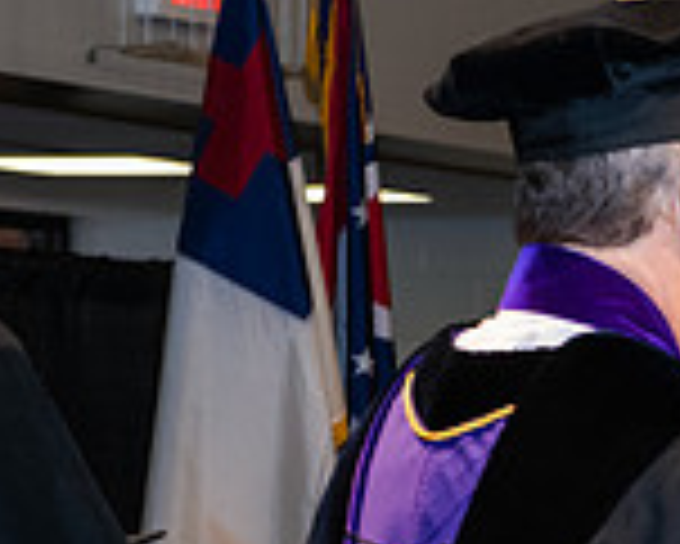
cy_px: 645
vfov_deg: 6.9
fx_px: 4511
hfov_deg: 8.4
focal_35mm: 224
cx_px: 1144
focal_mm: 62
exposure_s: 1/200
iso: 1600
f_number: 6.3
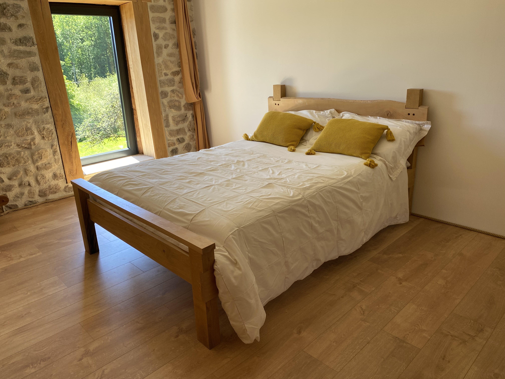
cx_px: 252
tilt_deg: -17.6
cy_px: 190
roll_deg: +2.3
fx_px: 379
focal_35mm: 26
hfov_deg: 67.3
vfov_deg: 53.1
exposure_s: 1/121
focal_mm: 4.25
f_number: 1.8
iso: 50
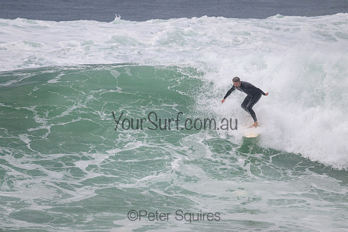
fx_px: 7966
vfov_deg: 1.7
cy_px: 116
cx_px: 174
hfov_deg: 2.5
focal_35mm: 824
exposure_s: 1/2000
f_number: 11
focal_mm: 600
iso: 640
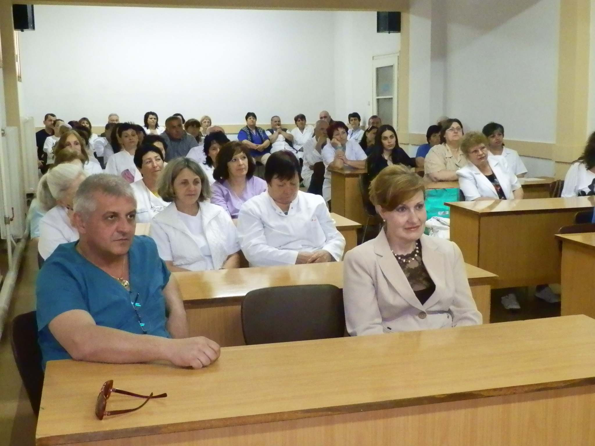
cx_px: 298
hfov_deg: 44.8
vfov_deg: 34.3
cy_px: 223
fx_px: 722
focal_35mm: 42
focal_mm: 7.6
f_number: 3.6
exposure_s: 1/125
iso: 1600
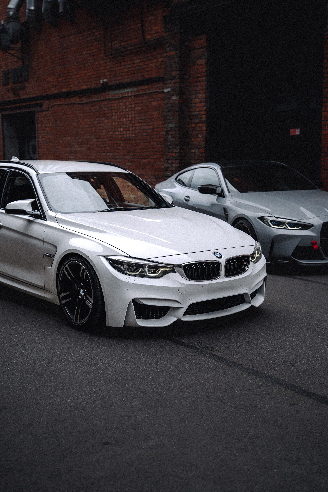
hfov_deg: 29.9
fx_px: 615
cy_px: 246
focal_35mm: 45
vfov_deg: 43.6
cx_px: 164
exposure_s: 1/800
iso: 200
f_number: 2.8
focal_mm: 45
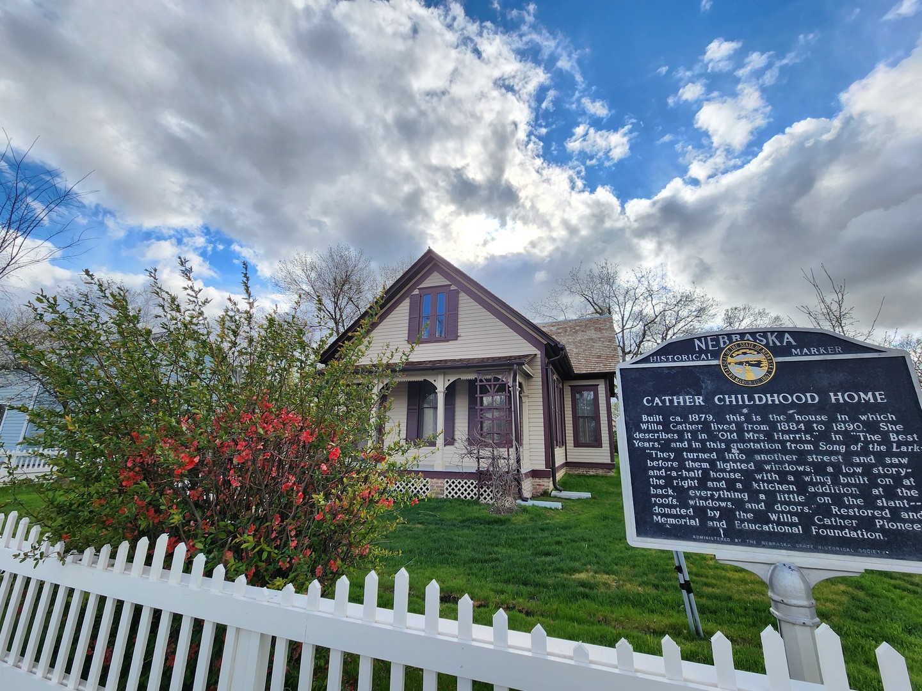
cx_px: 461
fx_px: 346
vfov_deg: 89.9
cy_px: 346
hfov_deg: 106.2
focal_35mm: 13
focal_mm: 2.2
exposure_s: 1/1311
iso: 50
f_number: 2.2
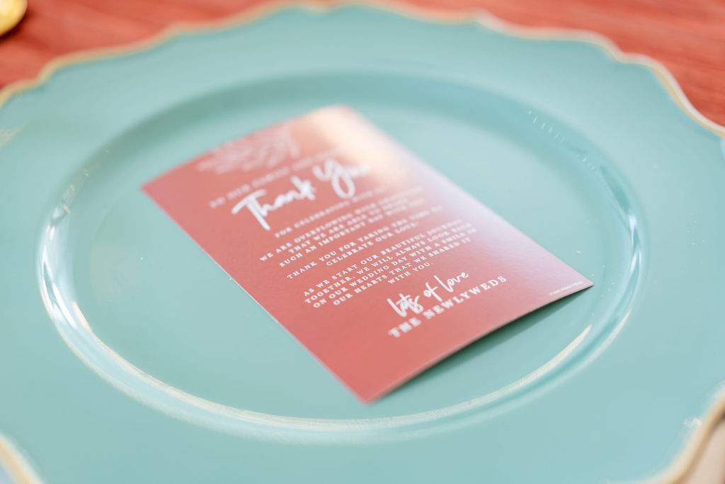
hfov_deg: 36.2
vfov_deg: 24.6
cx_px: 362
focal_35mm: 55
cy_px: 242
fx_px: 1108
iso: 100
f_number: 1.8
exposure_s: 1/30
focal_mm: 55
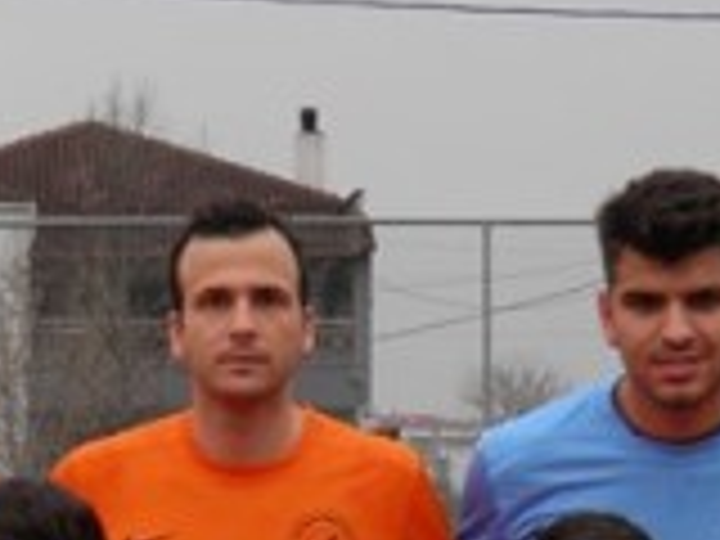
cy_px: 722
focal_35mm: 227
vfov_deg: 6.5
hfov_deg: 8.7
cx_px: 58
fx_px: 4722
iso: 50
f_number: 3.6
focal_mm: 10
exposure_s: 1/80
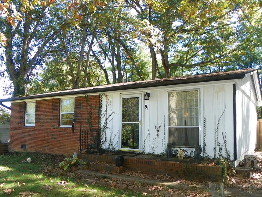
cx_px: 124
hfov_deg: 58.3
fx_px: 235
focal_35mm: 31
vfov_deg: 45.3
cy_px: 115
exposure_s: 1/125
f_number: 2.8
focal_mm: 4.6
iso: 80
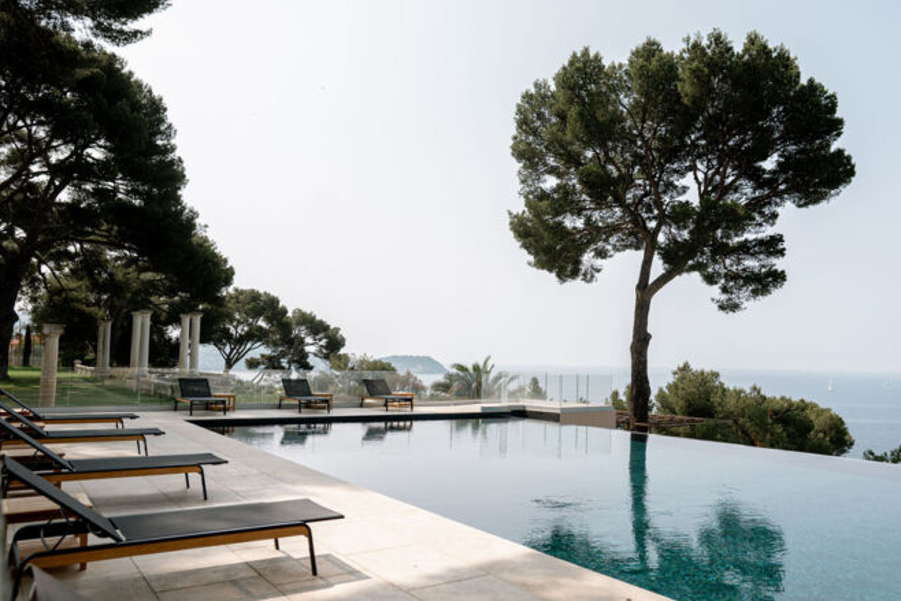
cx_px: 522
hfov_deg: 65.1
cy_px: 319
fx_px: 701
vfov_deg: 46.4
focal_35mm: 28
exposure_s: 1/1000
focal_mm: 24
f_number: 3.2
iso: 64
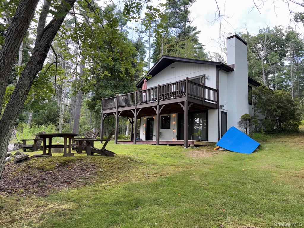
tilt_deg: +8.4
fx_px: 228
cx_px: 152
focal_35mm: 26
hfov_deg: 67.3
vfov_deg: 53.1
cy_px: 114
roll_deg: -1.0
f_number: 1.6
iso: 32
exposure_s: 1/489
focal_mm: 5.96
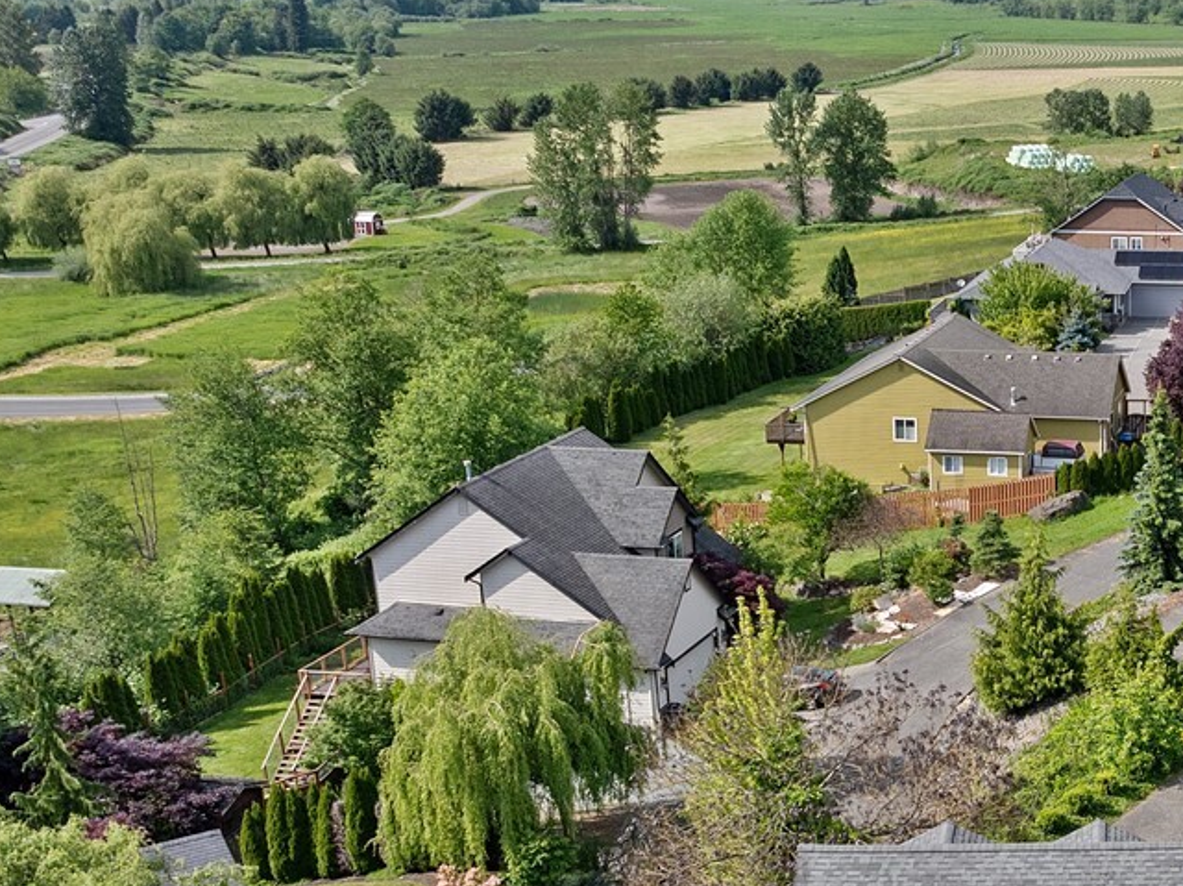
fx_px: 2049
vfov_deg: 24.0
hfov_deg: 30.3
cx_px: 1141
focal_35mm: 60
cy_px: 708
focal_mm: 12.29
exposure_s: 1/1600
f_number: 2.8
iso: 160
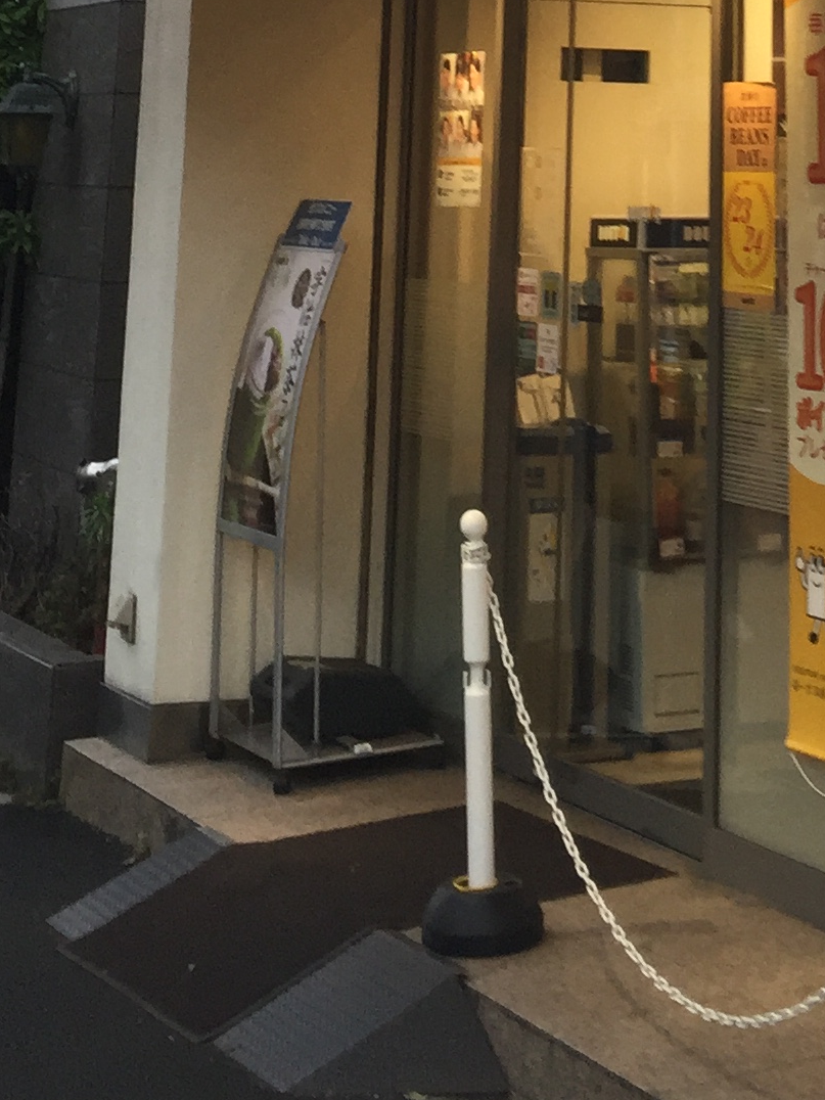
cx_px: 624
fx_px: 2796
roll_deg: -0.6
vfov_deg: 19.4
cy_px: -545
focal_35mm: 88
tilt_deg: +12.9
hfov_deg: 16.7
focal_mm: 4.15
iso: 50
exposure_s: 1/100
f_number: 2.2
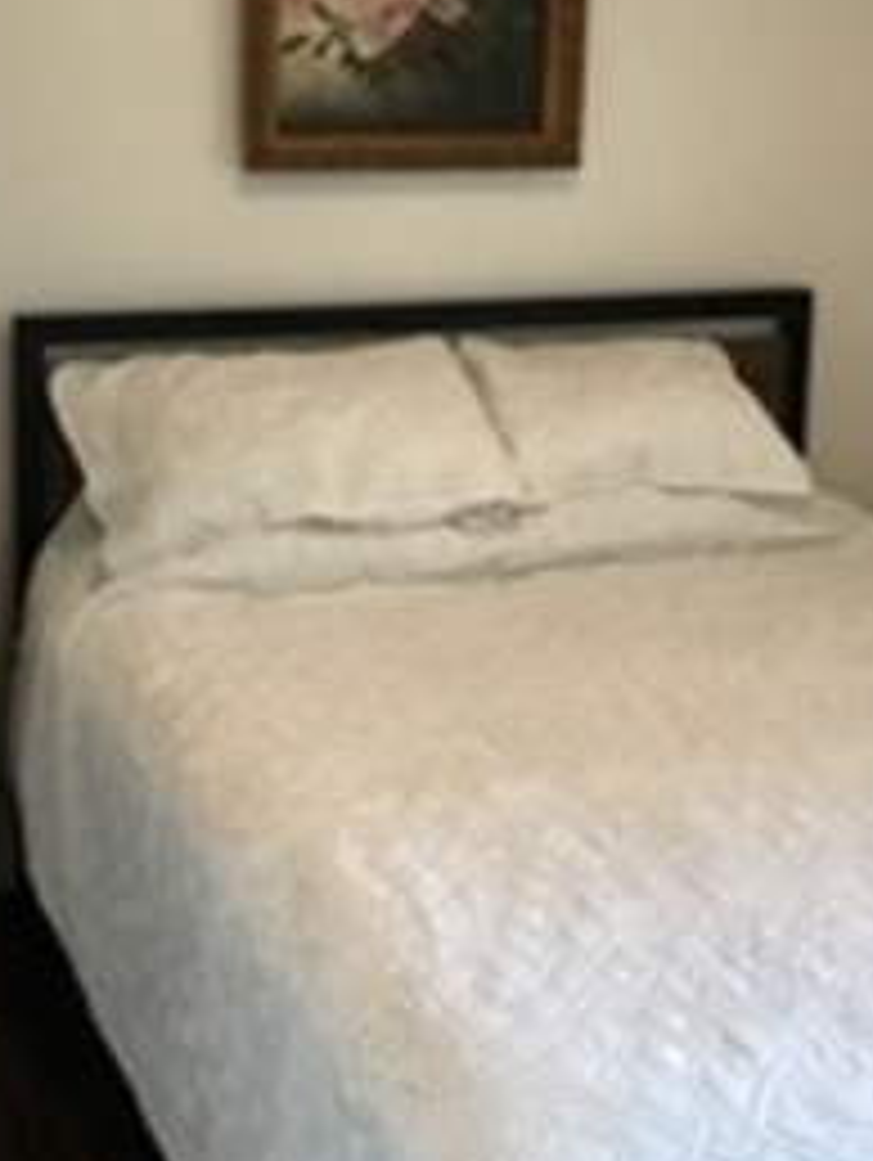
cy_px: 297
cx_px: 277
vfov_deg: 31.6
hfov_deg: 24.3
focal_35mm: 60
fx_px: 2014
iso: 125
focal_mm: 3.3
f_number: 2.4
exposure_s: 1/30
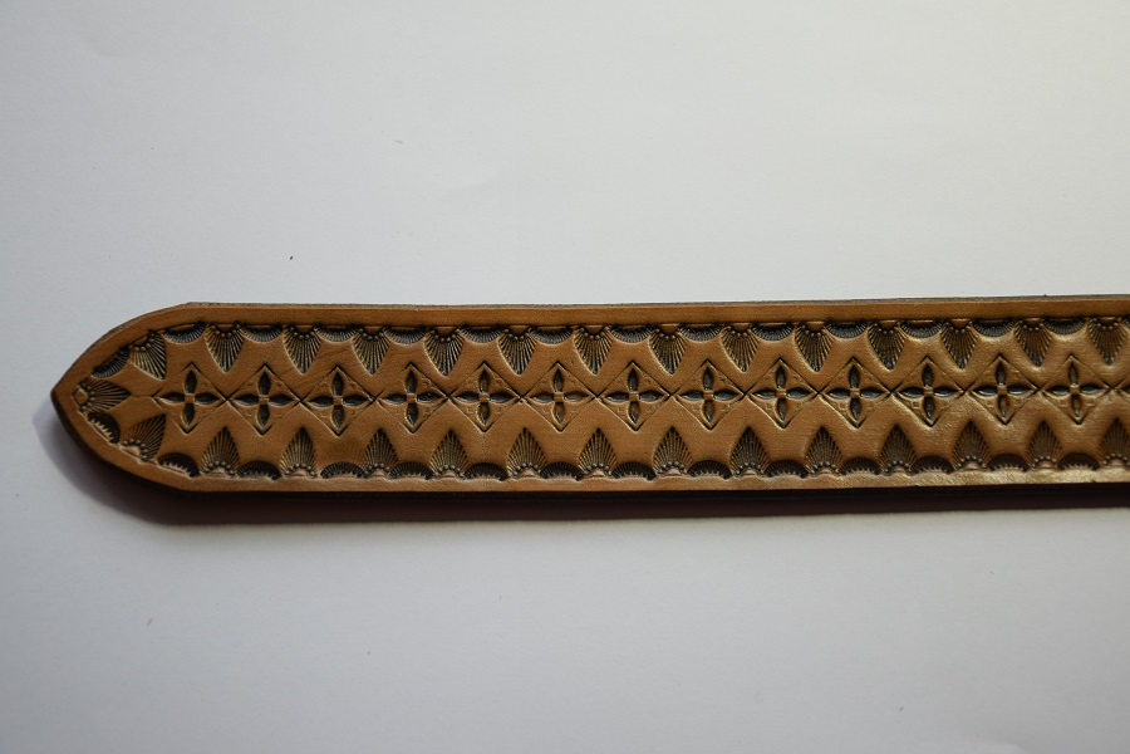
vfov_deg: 18.2
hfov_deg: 27.0
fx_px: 2354
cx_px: 565
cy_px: 377
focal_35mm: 75
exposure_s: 1/60
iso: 640
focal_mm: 50
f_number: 5
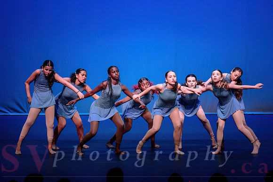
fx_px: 1119
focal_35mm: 148
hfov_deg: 13.9
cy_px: 83
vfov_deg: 9.3
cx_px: 148
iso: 1250
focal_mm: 130
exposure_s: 1/500
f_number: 2.8
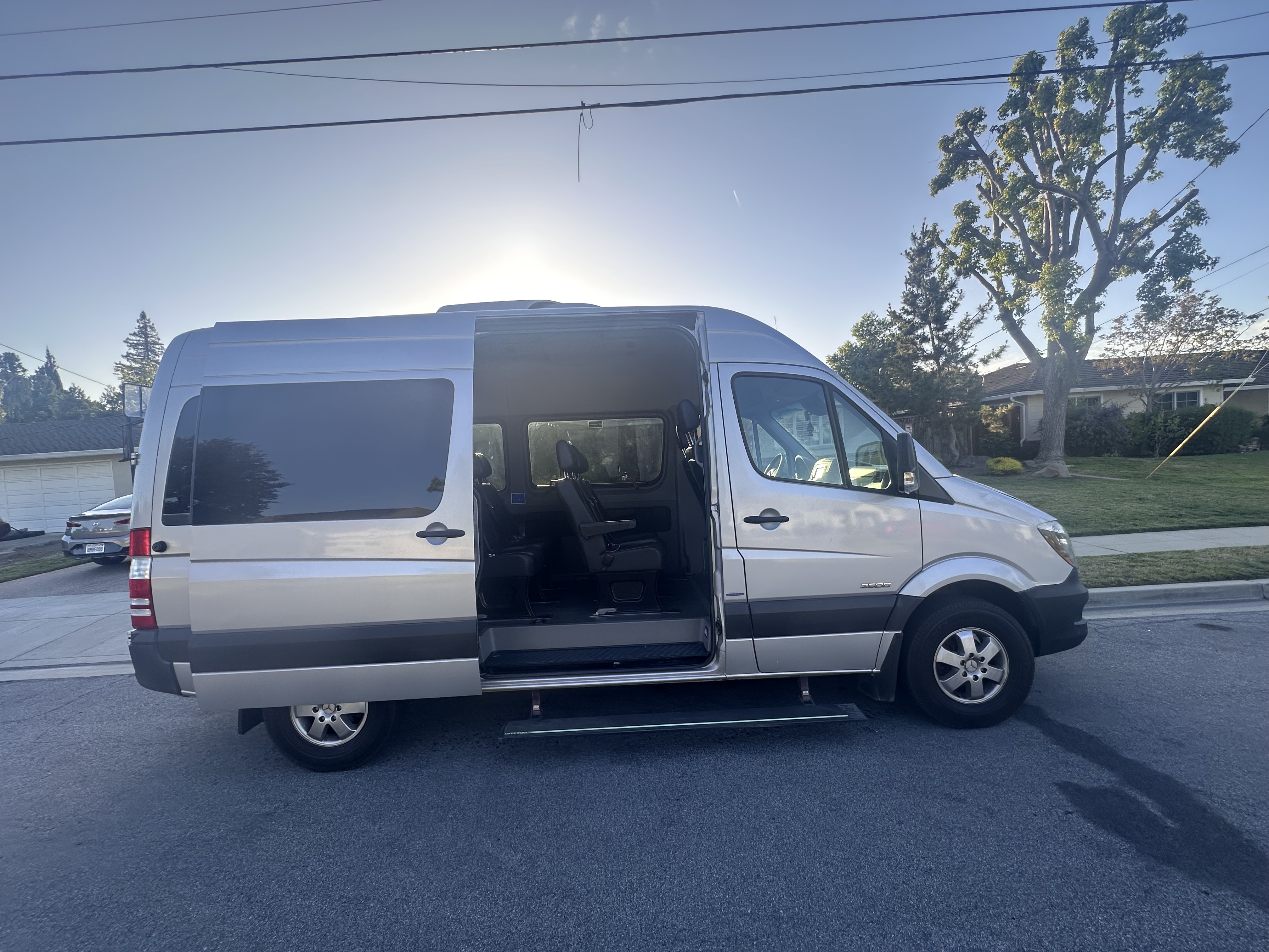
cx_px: 634
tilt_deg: +0.9
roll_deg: +2.5
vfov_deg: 85.7
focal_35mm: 14
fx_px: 513
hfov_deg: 102.1
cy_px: 476
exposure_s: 1/390
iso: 40
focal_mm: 2.22
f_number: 2.2
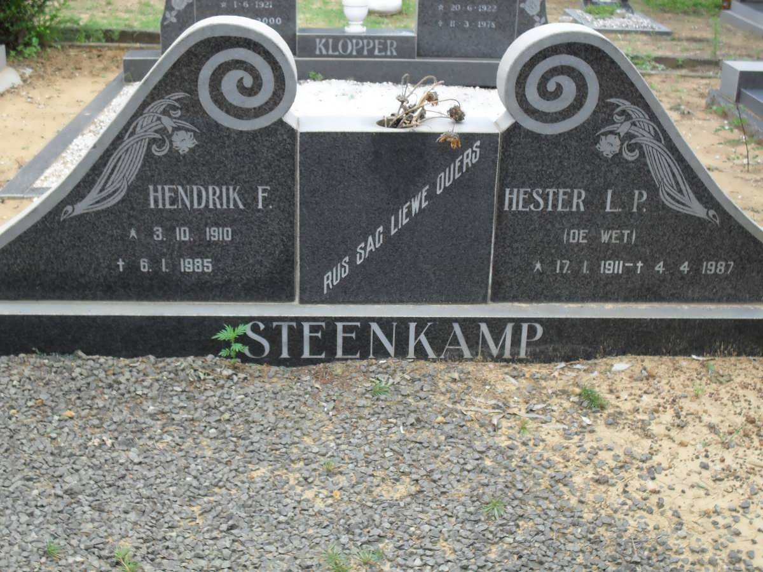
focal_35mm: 49
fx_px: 1080
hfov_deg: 38.9
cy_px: 286
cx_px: 382
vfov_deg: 29.7
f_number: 3.9
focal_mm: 8.7
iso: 100
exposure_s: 1/125
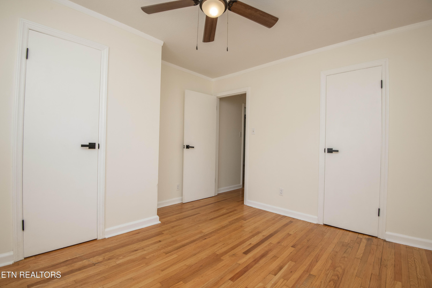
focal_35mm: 16
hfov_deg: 96.7
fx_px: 192
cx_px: 216
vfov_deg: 73.7
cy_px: 144
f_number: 9
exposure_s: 1/250
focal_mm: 16
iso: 500
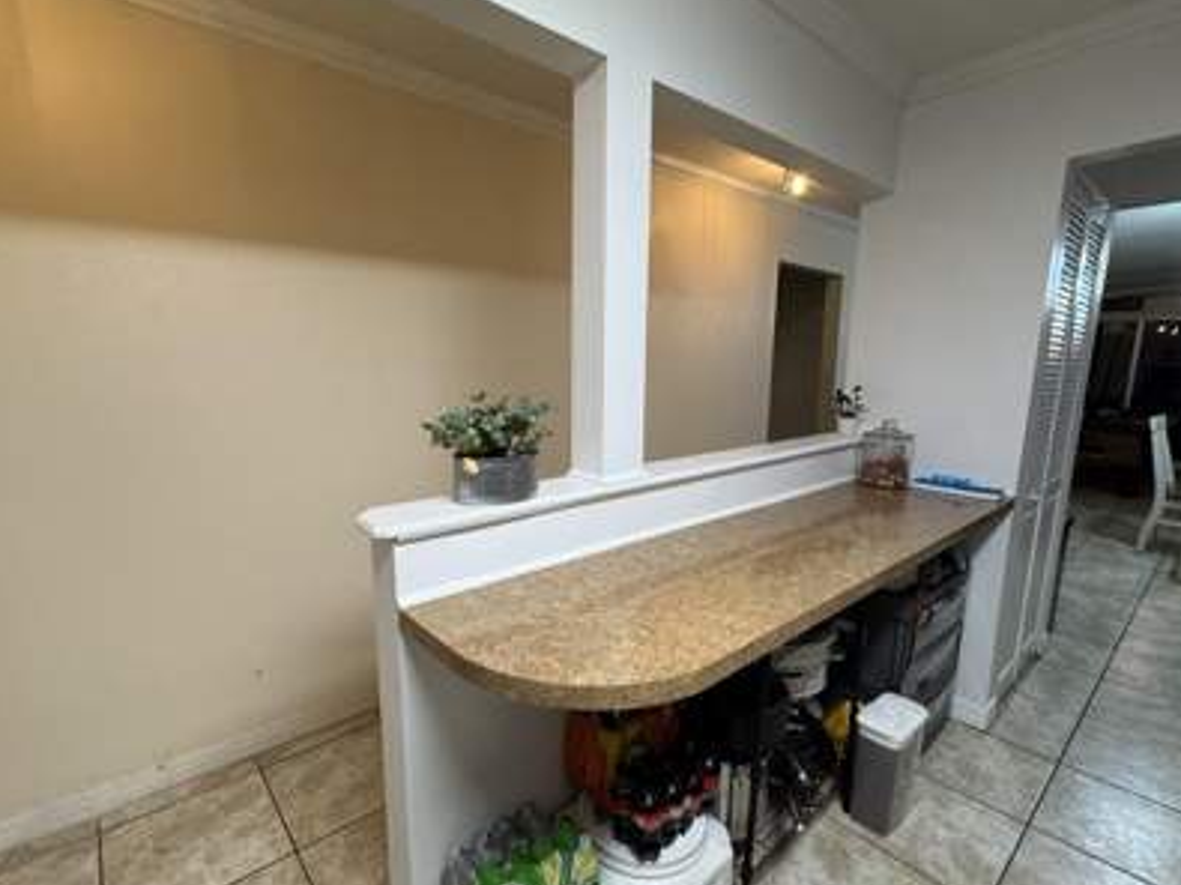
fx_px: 580
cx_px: 559
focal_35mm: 17
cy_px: 466
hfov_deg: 91.0
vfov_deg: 74.6
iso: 250
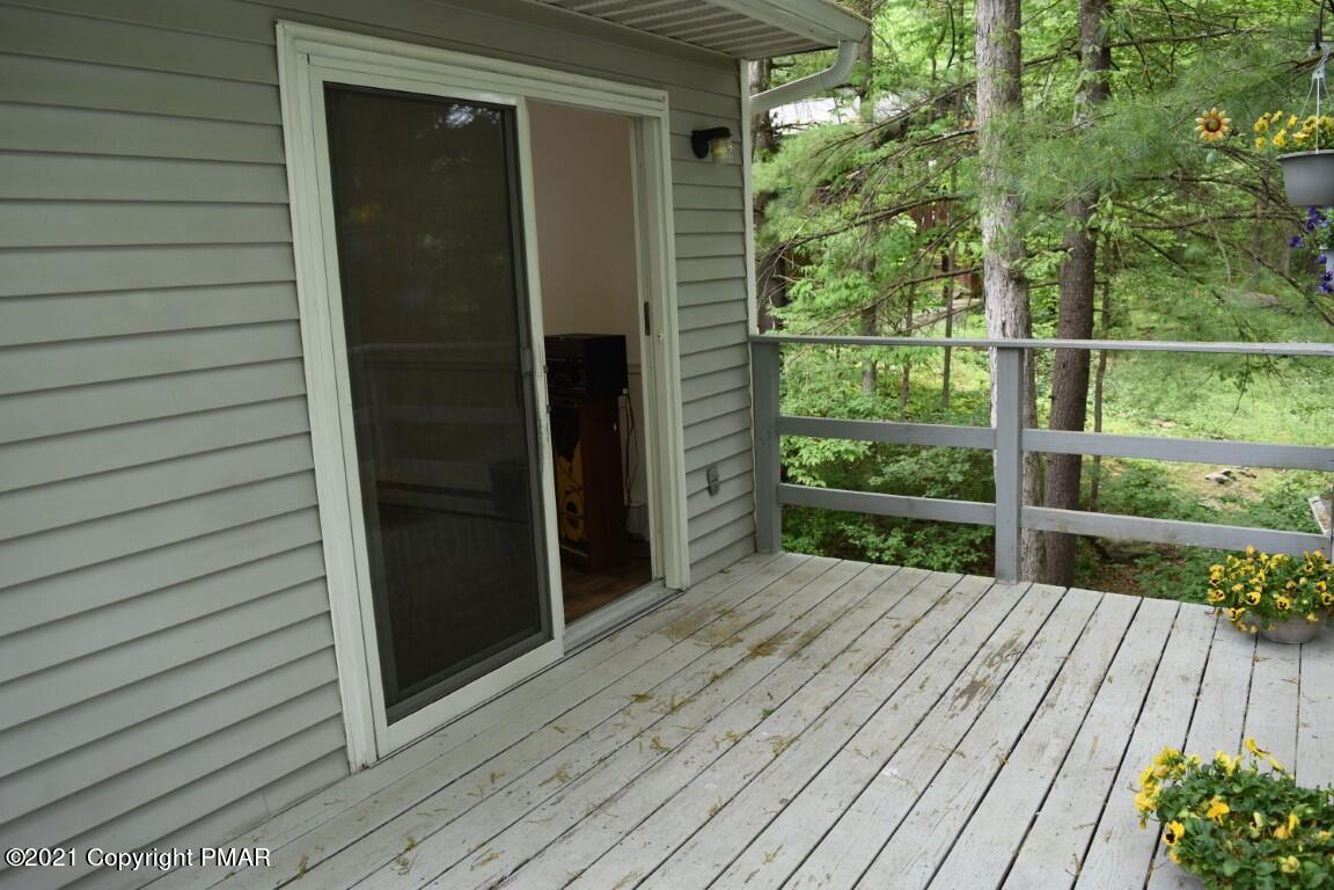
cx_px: 667
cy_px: 445
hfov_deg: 67.4
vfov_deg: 47.9
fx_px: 1000
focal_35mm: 27
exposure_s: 1/80
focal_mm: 18
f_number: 4.5
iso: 400
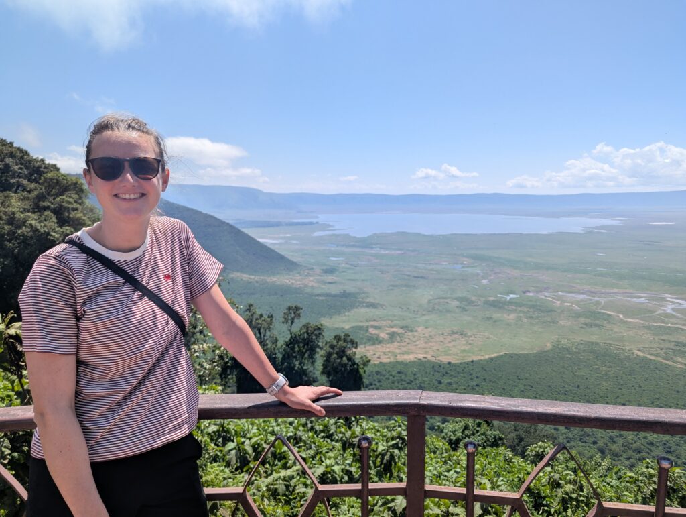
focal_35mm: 24
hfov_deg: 71.5
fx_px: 476
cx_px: 343
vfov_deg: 56.9
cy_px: 258
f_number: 1.85
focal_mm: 6.81
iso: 49
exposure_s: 1/2217
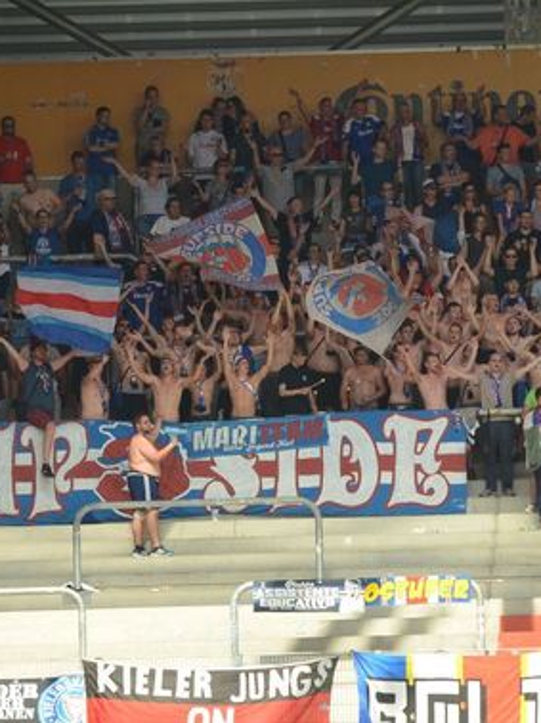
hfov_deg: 3.4
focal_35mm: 435
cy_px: 362
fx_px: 9075
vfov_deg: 4.6
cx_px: 321
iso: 1250
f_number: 8
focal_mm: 200
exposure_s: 1/2000
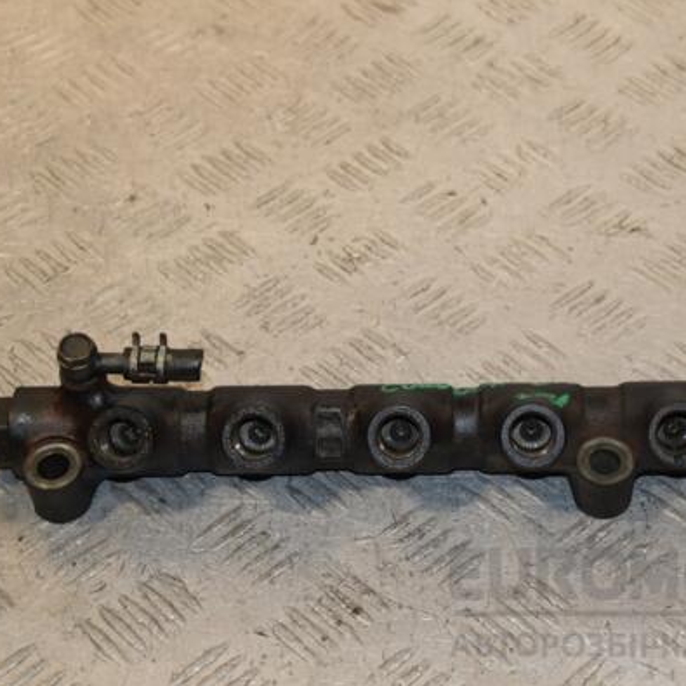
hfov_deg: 18.7
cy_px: 342
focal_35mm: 93
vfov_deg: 18.7
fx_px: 2085
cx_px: 417
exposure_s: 1/200
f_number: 6.3
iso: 800
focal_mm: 48
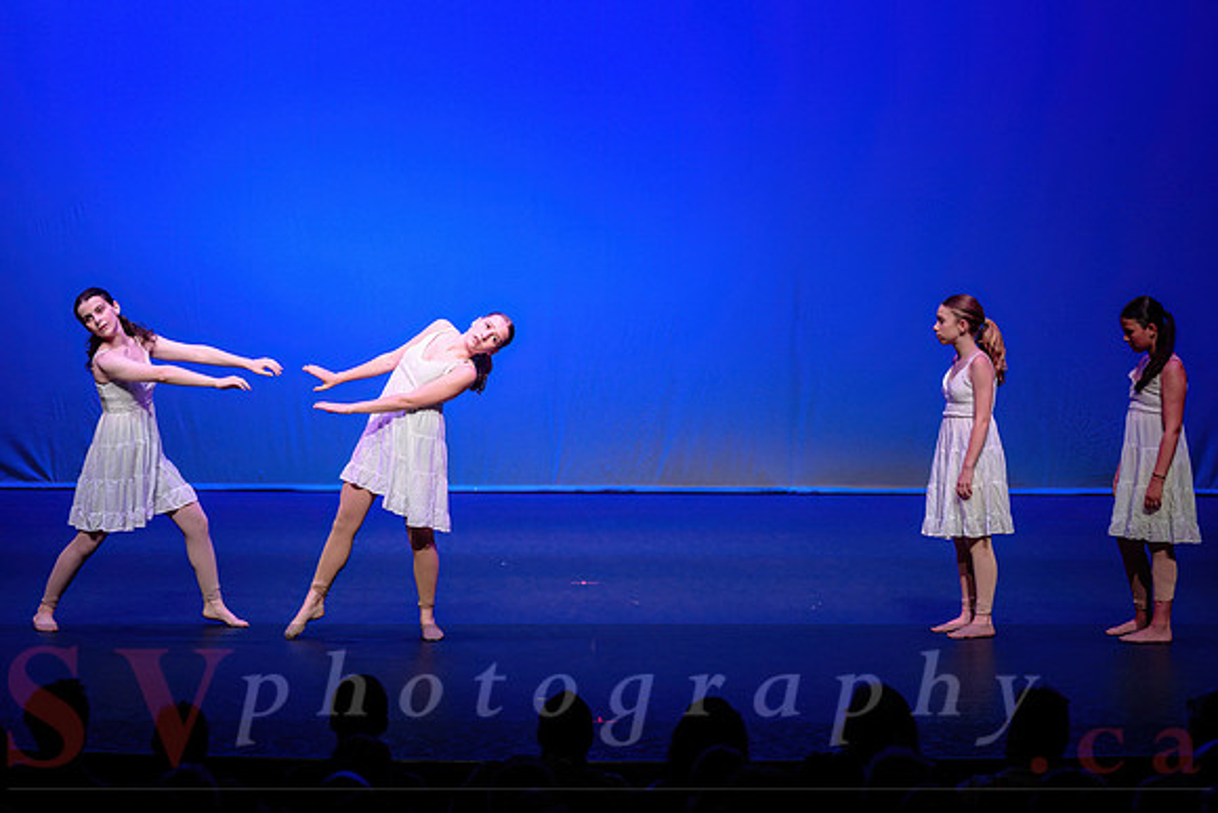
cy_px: 380
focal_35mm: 109
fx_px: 3675
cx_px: 570
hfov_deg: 18.8
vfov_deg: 12.6
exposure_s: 1/500
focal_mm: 102
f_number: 2.8
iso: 1600
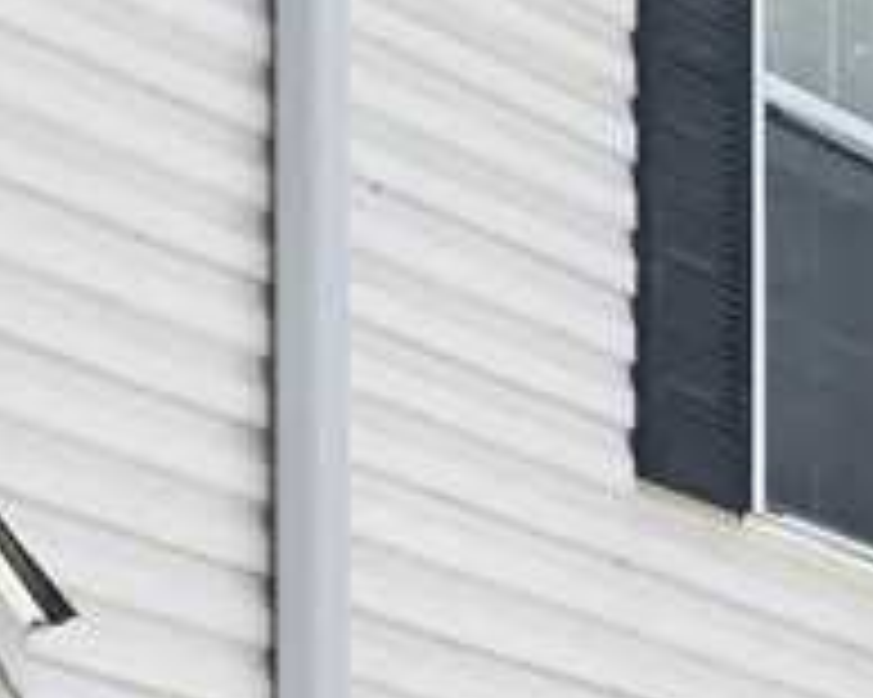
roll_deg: -0.9
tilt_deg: +2.9
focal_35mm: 180
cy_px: 1689
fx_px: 4648
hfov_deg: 8.7
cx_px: -1809
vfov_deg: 7.9
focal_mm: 3.99
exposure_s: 1/665
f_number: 1.8
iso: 20
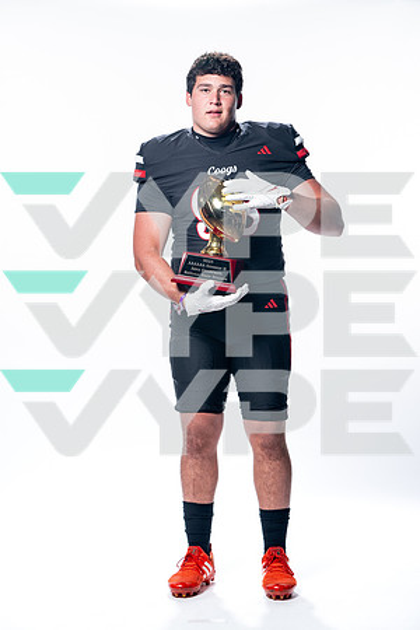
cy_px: 315
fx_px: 1540
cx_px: 210
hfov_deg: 15.5
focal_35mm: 88
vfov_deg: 23.1
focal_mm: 88
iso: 100
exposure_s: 1/250
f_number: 5.6
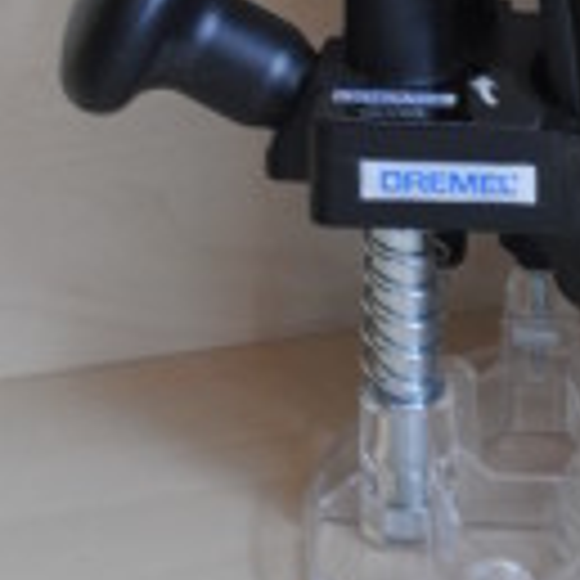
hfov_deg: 11.3
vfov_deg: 11.2
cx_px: 645
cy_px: -157
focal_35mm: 152
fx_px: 2881
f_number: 4.8
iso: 400
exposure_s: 1/10
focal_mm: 32
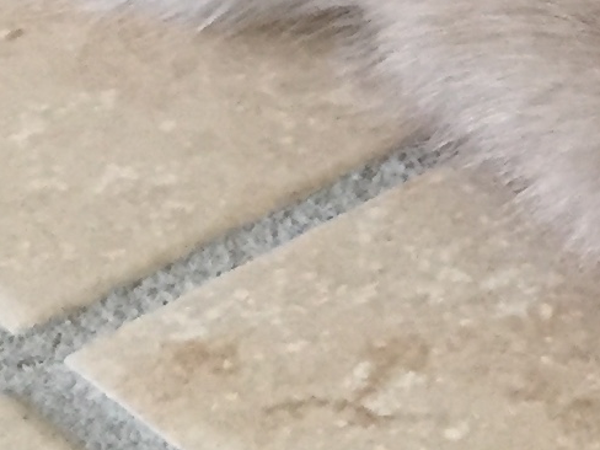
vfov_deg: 7.5
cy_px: -208
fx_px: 3363
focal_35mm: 194
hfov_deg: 9.7
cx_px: 1060
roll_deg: -1.3
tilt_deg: -28.4
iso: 200
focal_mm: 4.15
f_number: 2.2
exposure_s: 1/30
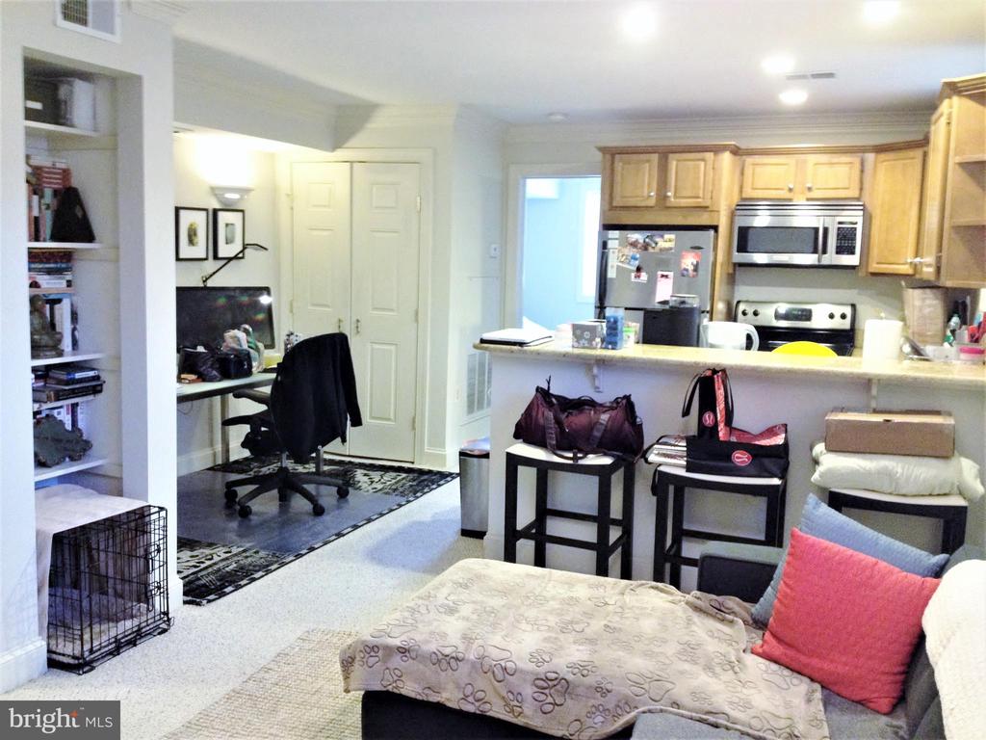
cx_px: 493
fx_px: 997
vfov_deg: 40.7
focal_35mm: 35
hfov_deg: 52.6
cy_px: 370
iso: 320
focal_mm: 4.28
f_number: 2.4
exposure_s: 1/20
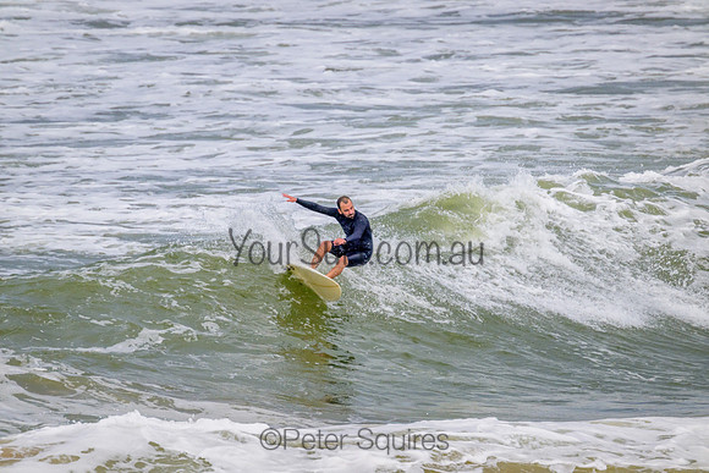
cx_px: 354
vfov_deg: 1.7
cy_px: 236
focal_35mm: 800
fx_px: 15759
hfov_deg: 2.6
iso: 900
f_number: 11
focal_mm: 800
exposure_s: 1/2000
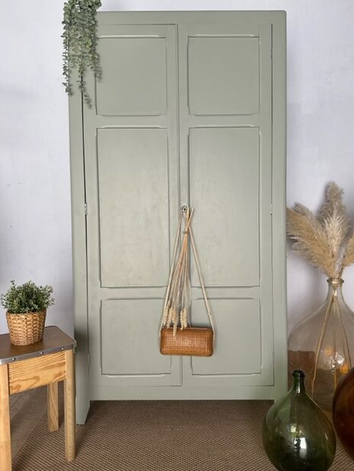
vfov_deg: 69.4
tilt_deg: -1.3
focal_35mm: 25
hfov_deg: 54.9
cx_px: 183
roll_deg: +0.5
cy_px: 235
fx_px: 341
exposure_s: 1/350
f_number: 1.78
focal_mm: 6.86
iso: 80
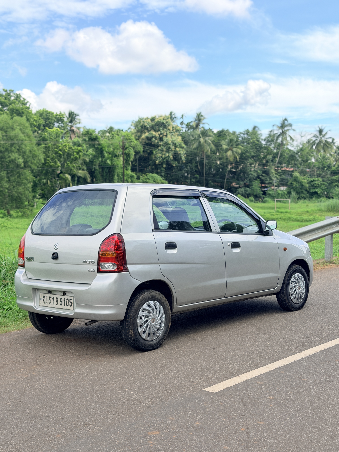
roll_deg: +0.0
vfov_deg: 39.7
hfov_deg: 30.3
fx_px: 627
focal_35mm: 48
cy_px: 226
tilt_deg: -3.0
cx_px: 170
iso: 64
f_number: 1.78
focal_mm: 6.76
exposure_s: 1/4098
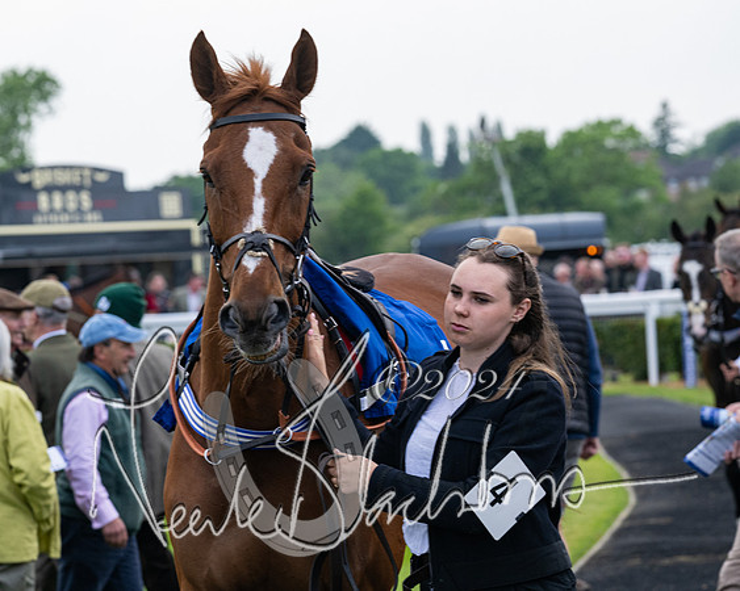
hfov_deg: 8.5
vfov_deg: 6.8
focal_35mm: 228
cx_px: 403
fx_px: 4983
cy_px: 296
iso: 400
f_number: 5.6
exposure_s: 1/500
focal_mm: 135
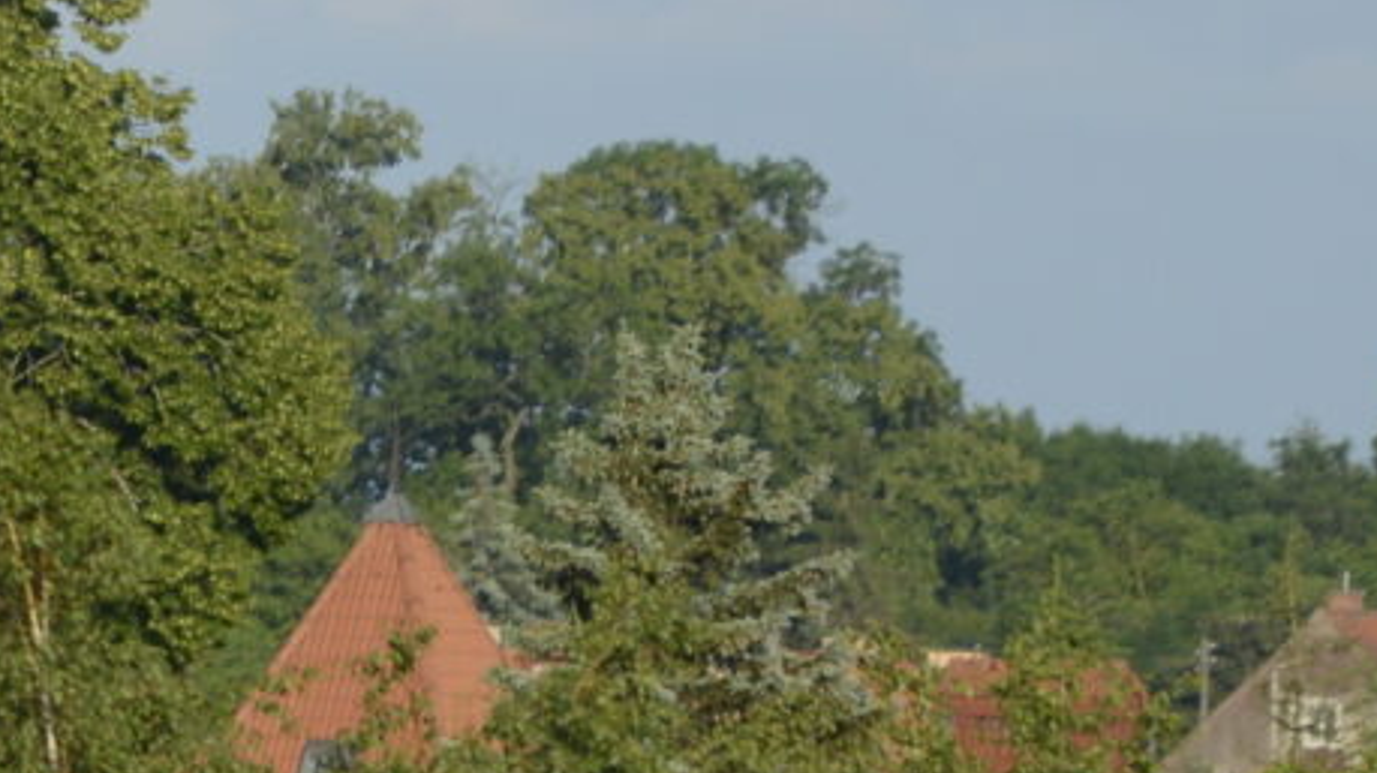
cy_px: -35
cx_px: -2150
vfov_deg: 0.7
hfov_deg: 1.3
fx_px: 59882
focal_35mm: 1641
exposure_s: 1/1600
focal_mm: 280
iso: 450
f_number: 5.6
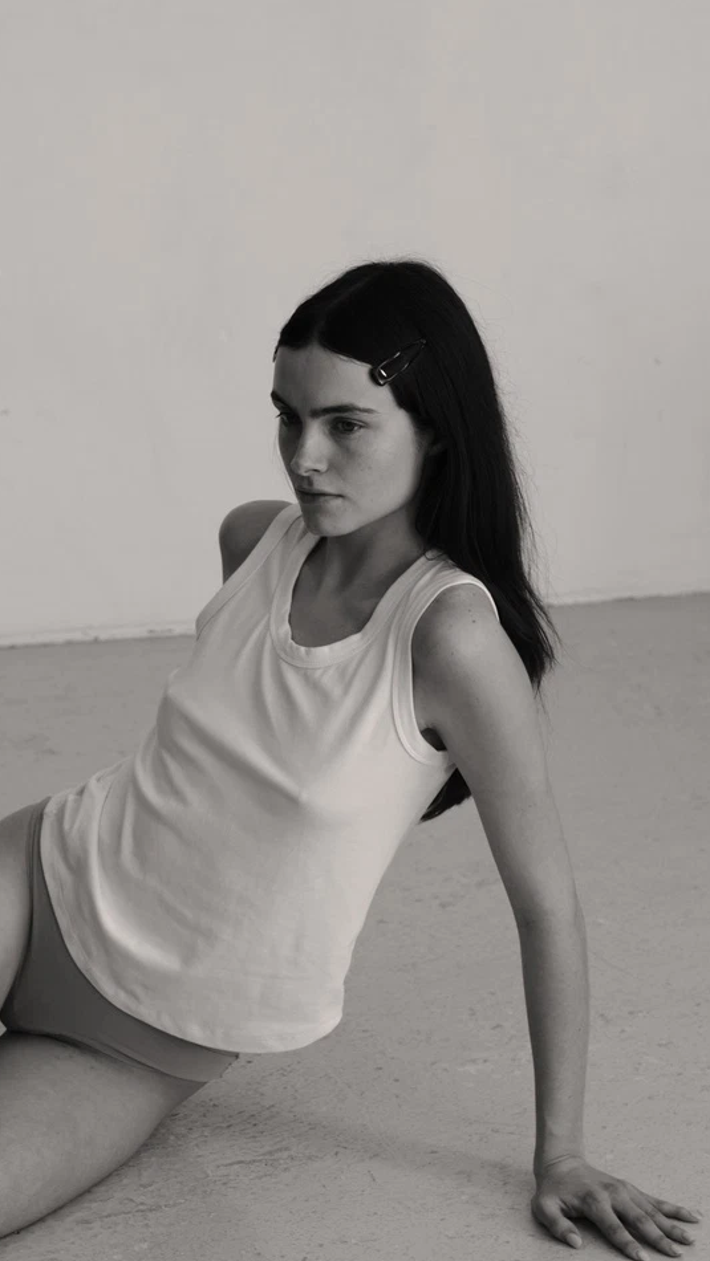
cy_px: 782
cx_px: 246
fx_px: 3715
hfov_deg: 10.9
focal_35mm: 111
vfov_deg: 19.3
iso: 400
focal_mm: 56
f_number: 4
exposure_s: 1/200
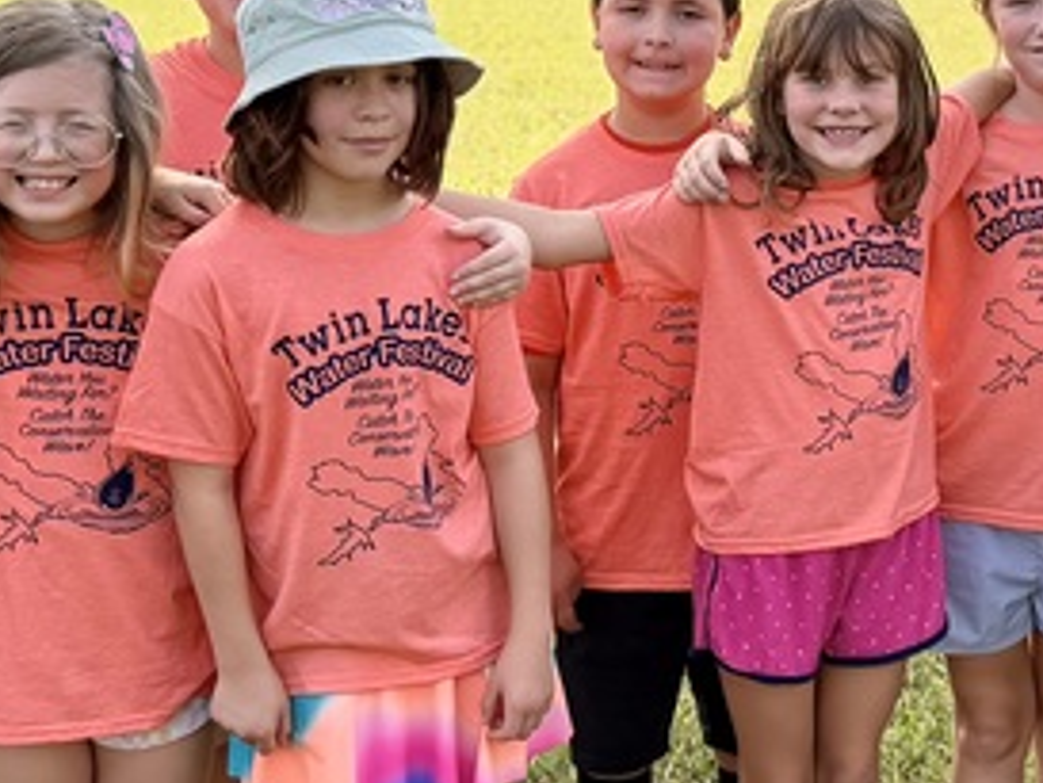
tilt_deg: -10.9
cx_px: 955
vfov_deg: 16.4
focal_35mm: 90
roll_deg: -0.1
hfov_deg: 21.3
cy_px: 325
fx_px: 2713
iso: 100
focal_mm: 6.76
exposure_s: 1/1337
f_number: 1.78
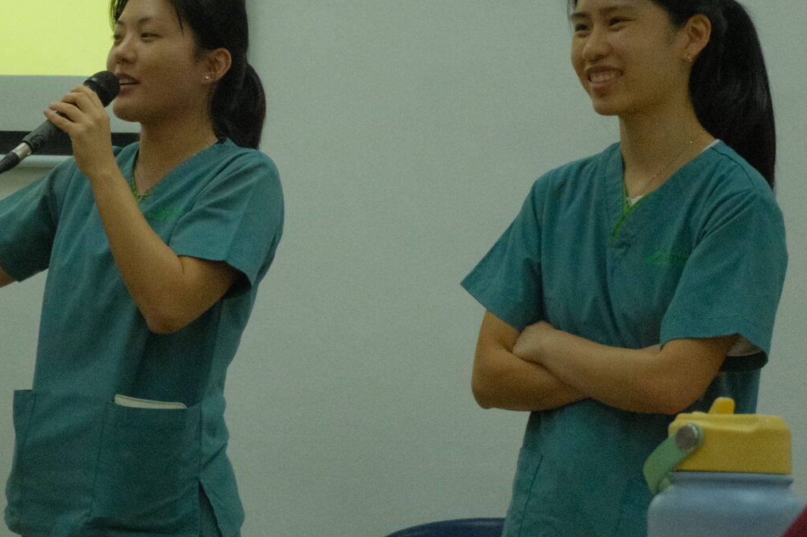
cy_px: 103
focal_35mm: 126
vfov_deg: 10.8
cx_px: 93
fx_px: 2824
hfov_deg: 16.1
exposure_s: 1/500
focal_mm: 33
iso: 5000
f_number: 6.3
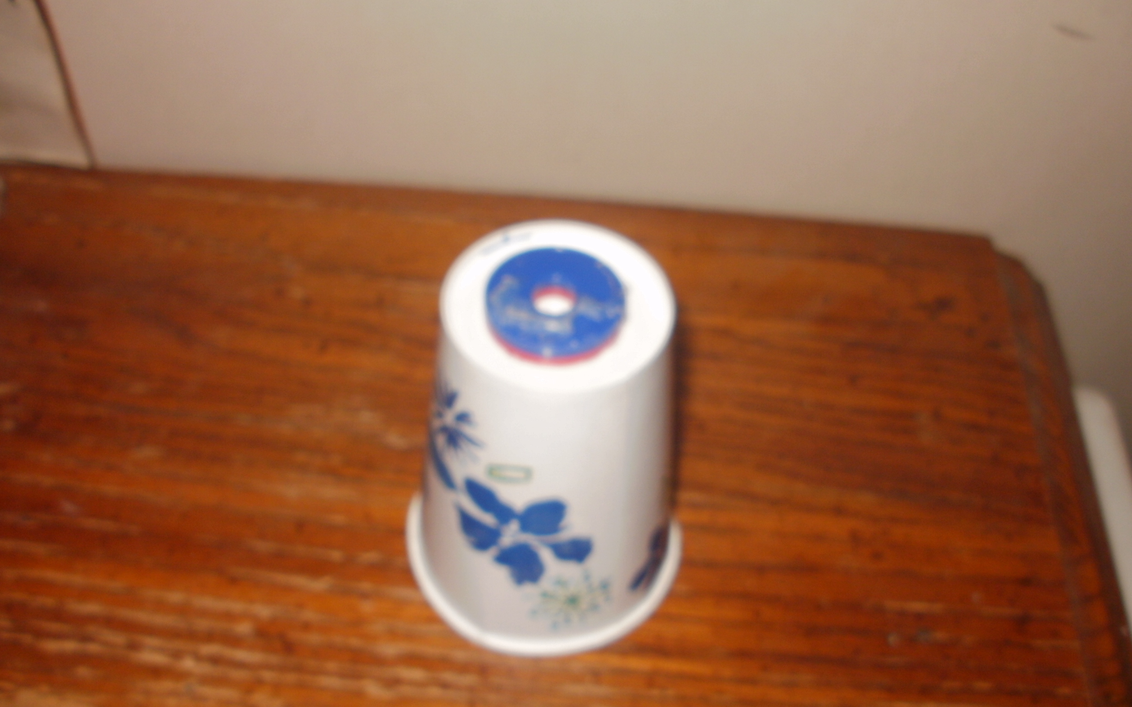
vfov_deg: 32.7
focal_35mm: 39
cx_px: 568
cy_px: 419
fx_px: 1203
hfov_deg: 50.4
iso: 125
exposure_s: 1/30
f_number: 3.5
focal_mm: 6.3
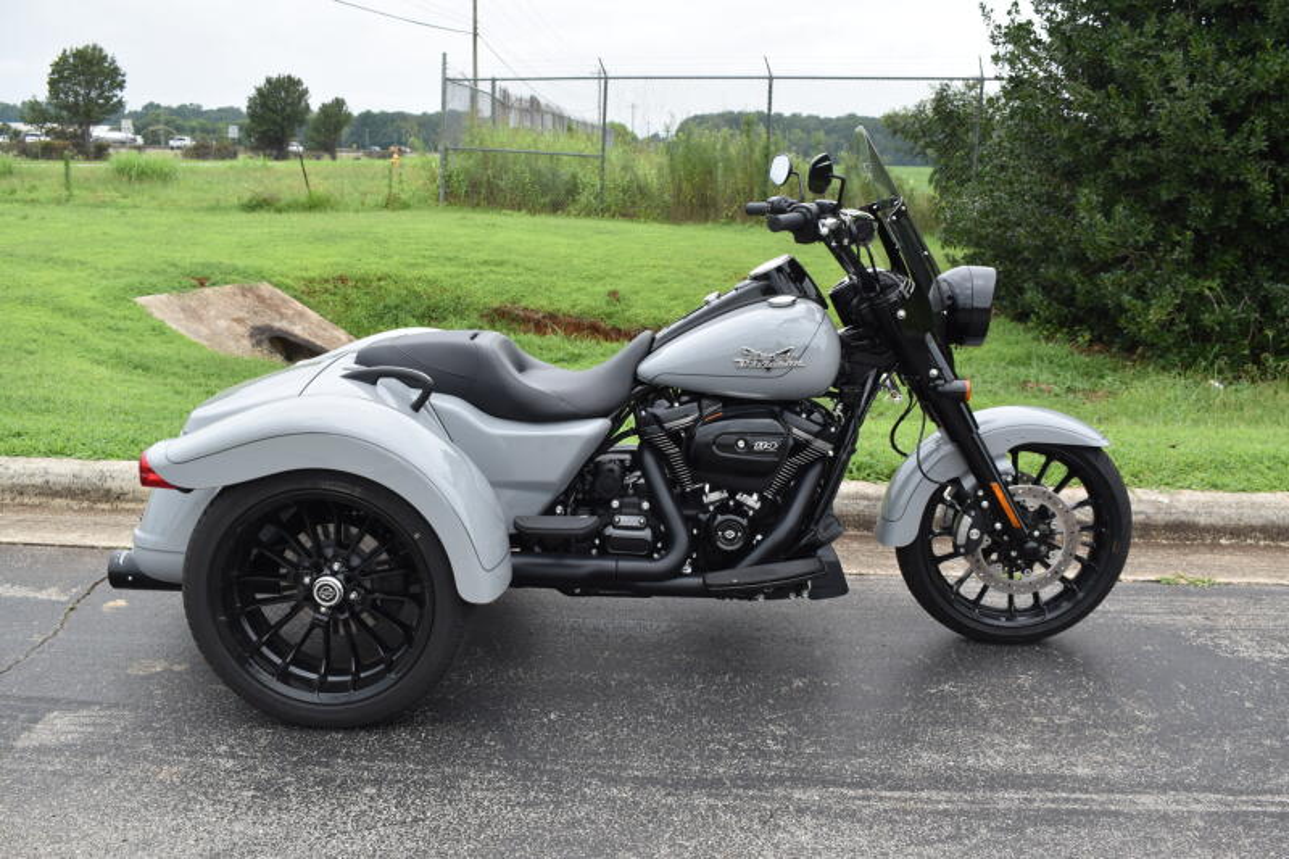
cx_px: 644
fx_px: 1235
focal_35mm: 34
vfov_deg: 38.3
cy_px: 430
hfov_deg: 55.1
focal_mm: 23
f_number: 8
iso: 180
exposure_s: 1/250
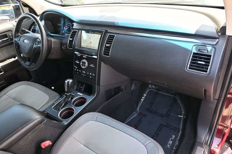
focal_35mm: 26
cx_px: 116
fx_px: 169
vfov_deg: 49.1
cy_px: 77
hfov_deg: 68.9
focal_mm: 17.5
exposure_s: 1/125
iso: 720
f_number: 3.5
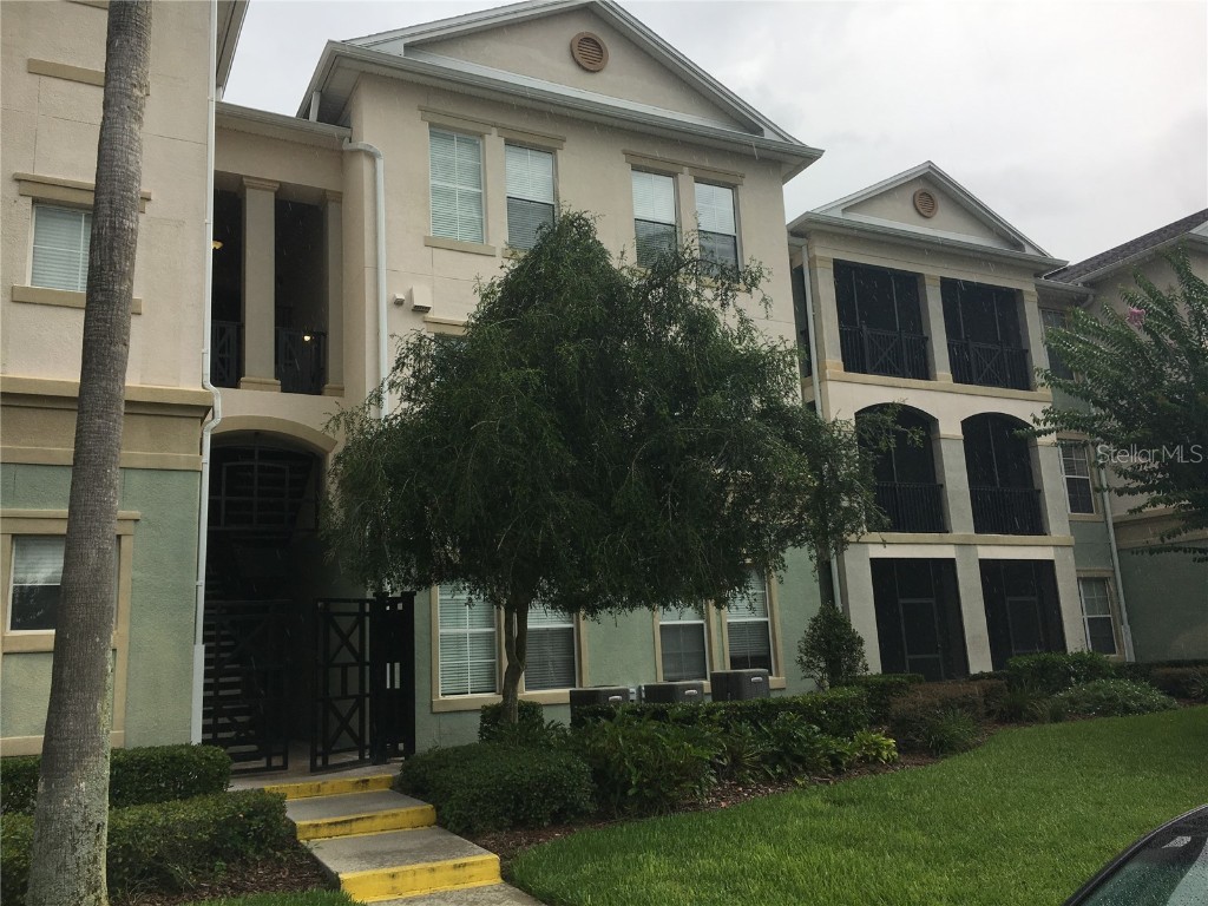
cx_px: 604
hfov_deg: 61.7
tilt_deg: +11.6
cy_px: 453
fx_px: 1012
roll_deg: +1.9
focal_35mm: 29
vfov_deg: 48.2
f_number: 2.2
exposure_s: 1/418
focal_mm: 4.15
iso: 25
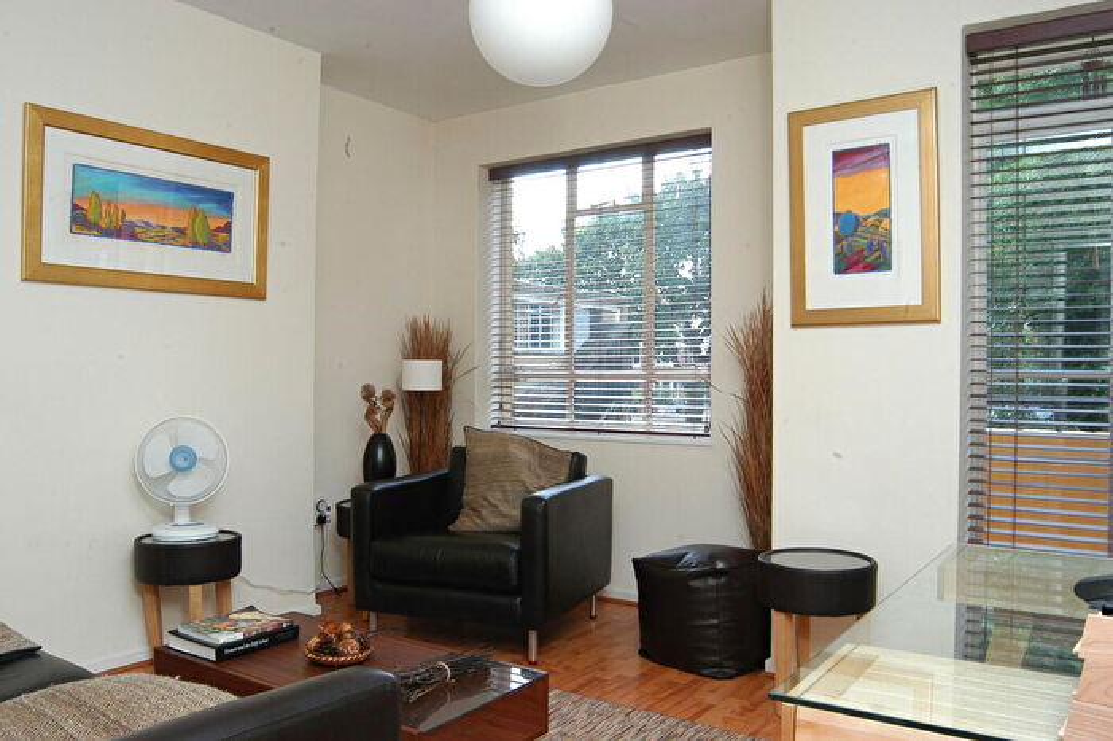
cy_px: 370
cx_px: 556
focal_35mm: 30
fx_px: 927
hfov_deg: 62.0
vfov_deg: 43.6
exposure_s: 1/20
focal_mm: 20
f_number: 13
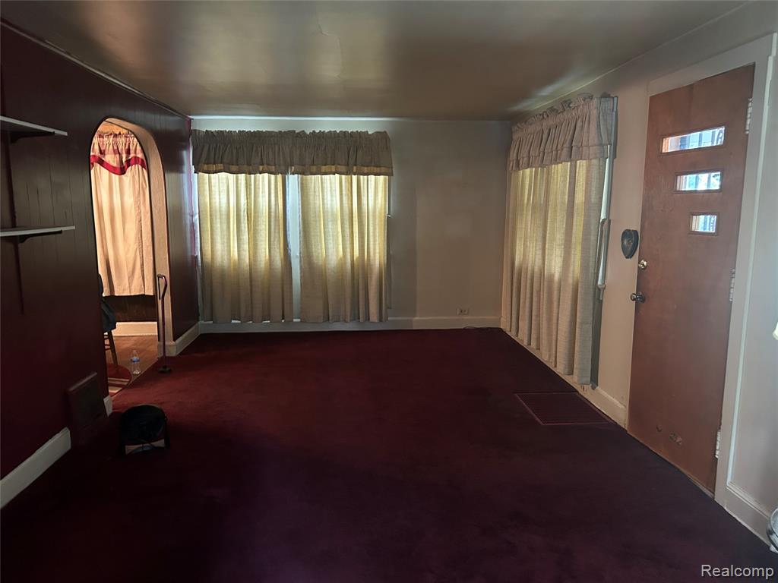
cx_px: 389
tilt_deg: -8.0
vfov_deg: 53.1
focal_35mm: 26
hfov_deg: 67.3
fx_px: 584
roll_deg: -0.4
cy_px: 292
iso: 500
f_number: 1.5
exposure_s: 1/30
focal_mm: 5.7
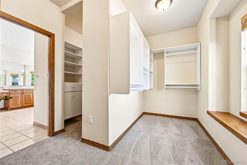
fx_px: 96
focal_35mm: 14
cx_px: 124
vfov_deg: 81.2
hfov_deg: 104.3
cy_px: 82
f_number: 8
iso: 360
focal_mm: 14
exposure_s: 1/15
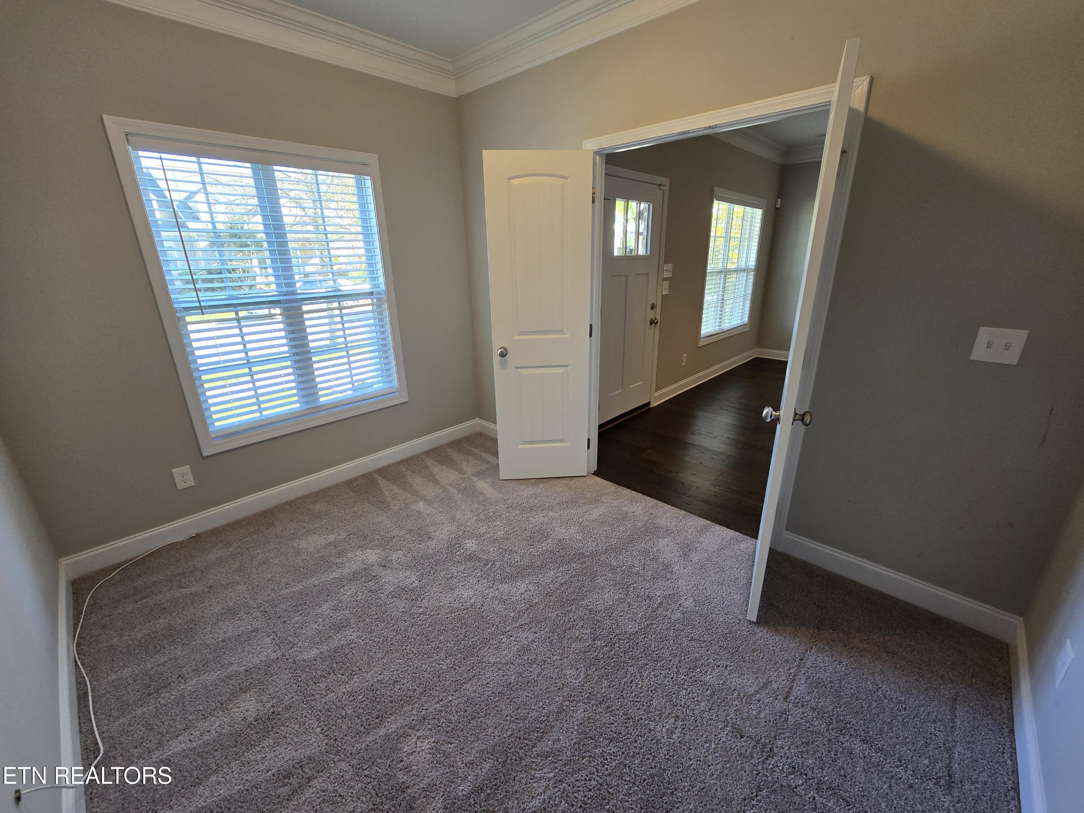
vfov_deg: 89.9
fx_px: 407
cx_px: 542
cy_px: 406
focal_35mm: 13
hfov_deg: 106.2
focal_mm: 2.2
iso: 125
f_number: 2.2
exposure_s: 1/60
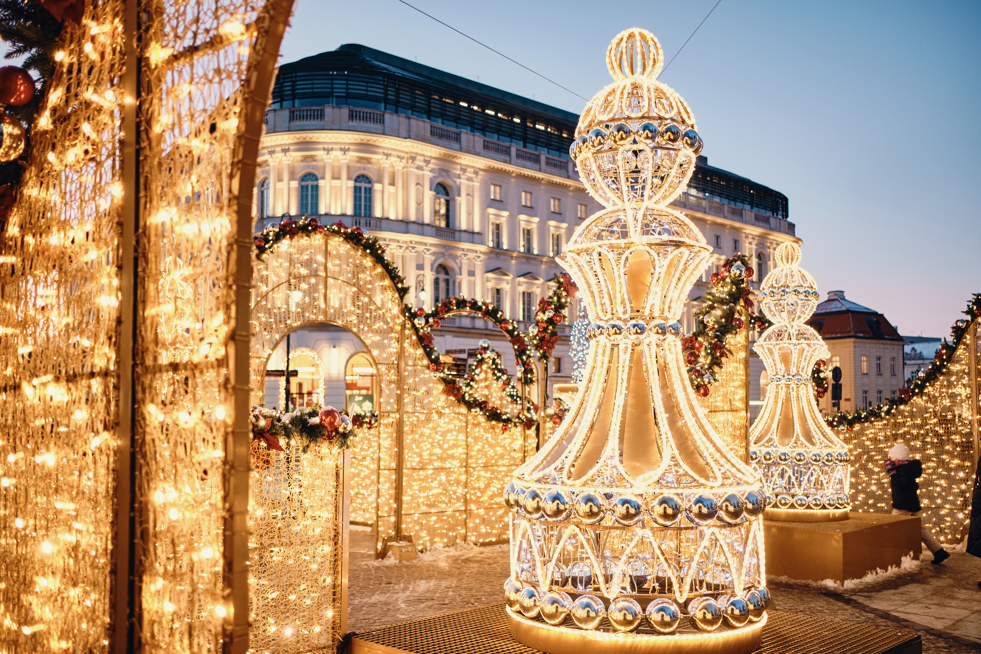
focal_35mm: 35
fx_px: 954
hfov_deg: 54.4
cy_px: 327
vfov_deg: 37.8
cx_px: 490
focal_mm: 23
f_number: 2.2
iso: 1250
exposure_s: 1/50
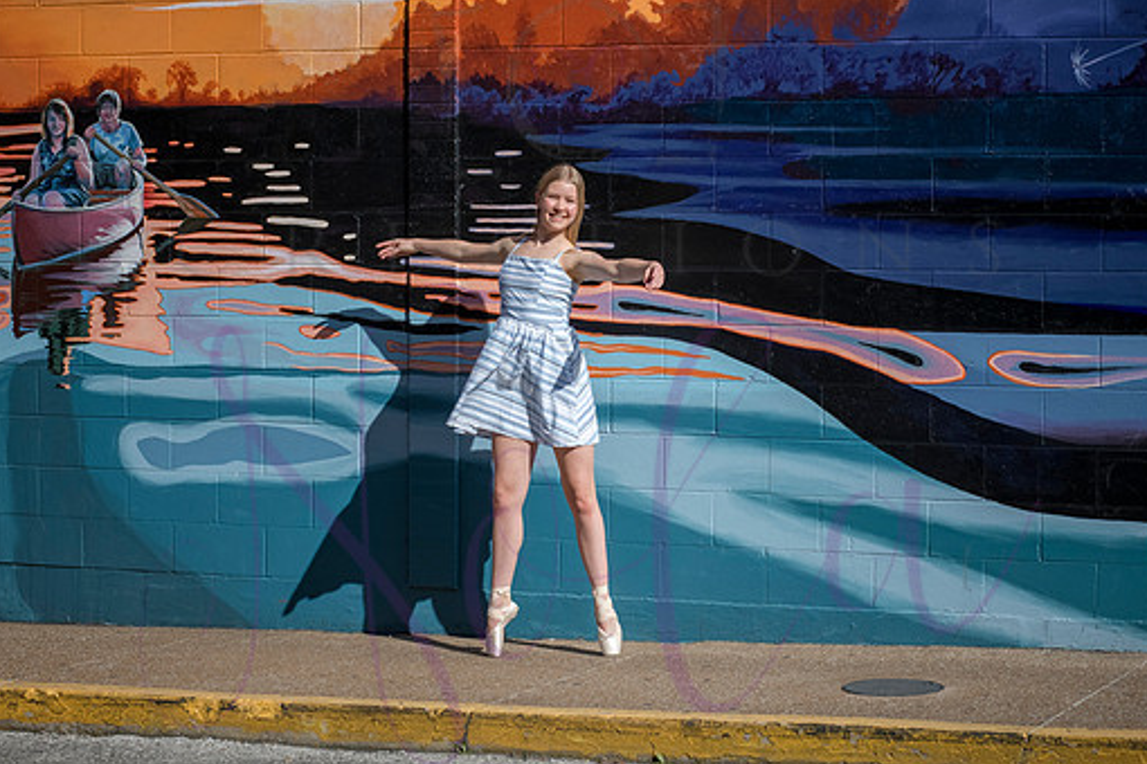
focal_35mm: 91
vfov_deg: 15.0
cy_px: 358
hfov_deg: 22.4
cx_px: 589
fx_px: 2899
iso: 400
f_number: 10
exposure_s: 1/1000
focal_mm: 80
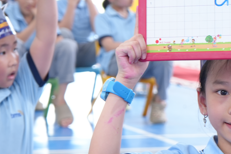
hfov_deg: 11.2
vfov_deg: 7.5
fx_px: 1168
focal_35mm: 182
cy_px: 114
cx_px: 219
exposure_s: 1/40
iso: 800
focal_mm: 61
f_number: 5.6
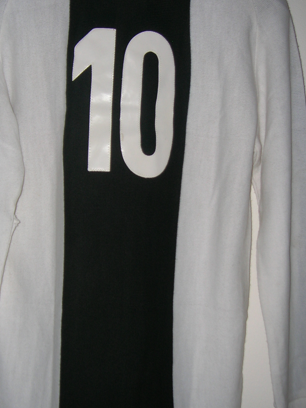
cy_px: 201
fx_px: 578
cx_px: 128
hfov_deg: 29.6
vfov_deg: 38.9
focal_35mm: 49
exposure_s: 1/60.1
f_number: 2.9
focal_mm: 5.7
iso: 50
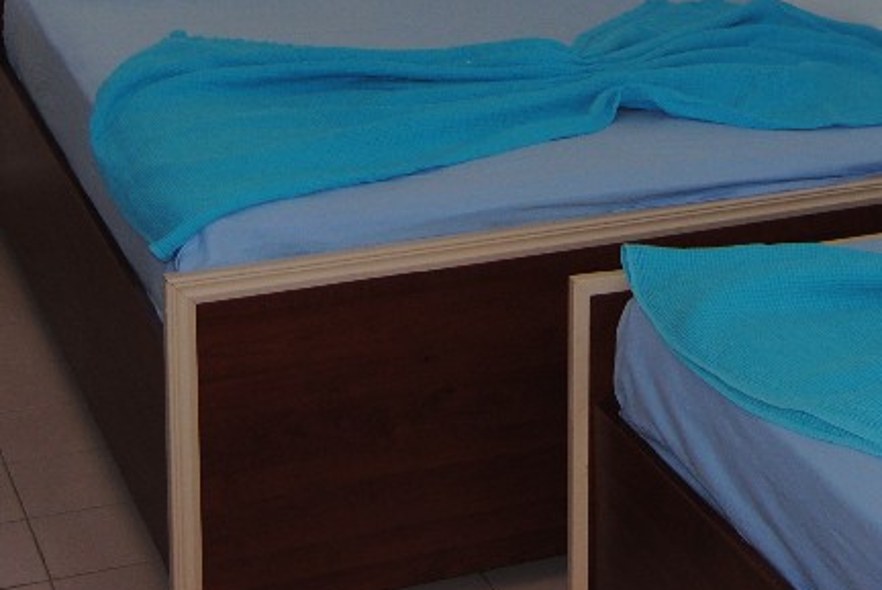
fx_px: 1962
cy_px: -271
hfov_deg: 25.3
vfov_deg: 15.8
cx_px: 490
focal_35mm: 80
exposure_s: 1/60
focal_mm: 18
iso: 200
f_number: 3.5
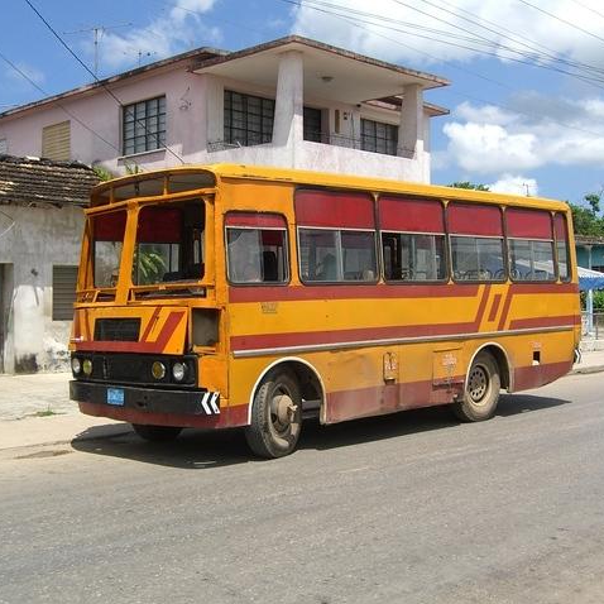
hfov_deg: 37.5
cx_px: 275
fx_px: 888
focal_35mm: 45
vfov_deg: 37.6
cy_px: 302
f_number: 4
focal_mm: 7.9
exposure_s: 1/640
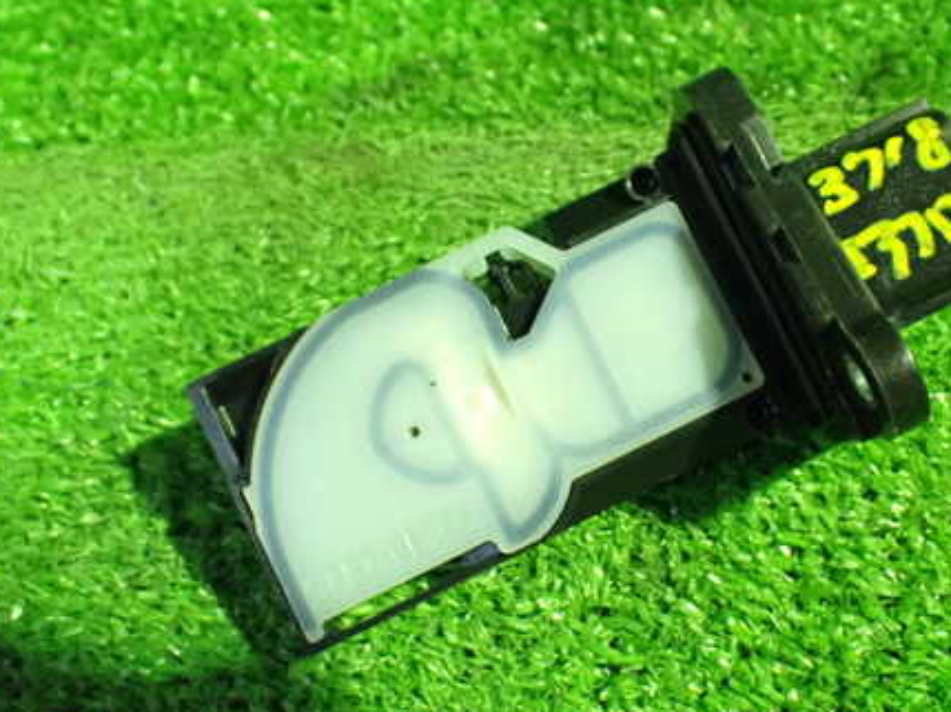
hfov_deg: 44.6
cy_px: 388
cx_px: 563
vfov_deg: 34.3
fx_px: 1153
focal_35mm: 42
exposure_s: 1/30
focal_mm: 5.4
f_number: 2.3
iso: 1250
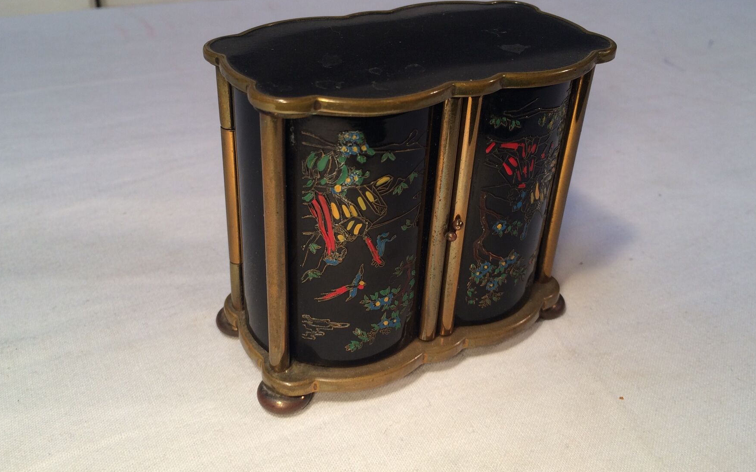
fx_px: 721
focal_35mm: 35
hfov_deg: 55.3
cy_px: 228
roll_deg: -2.5
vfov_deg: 36.3
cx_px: 372
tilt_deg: -32.9
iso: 32
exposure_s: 1/121
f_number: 2.2
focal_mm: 4.15
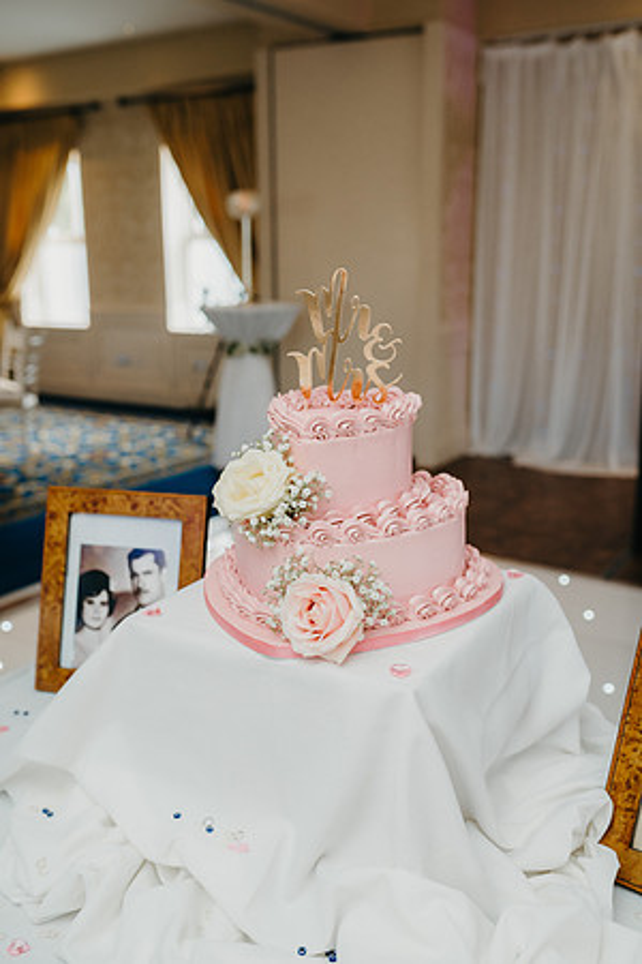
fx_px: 936
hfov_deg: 37.9
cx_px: 321
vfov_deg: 54.4
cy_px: 482
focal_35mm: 35
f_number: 2.8
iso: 800
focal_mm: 35
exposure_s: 1/160
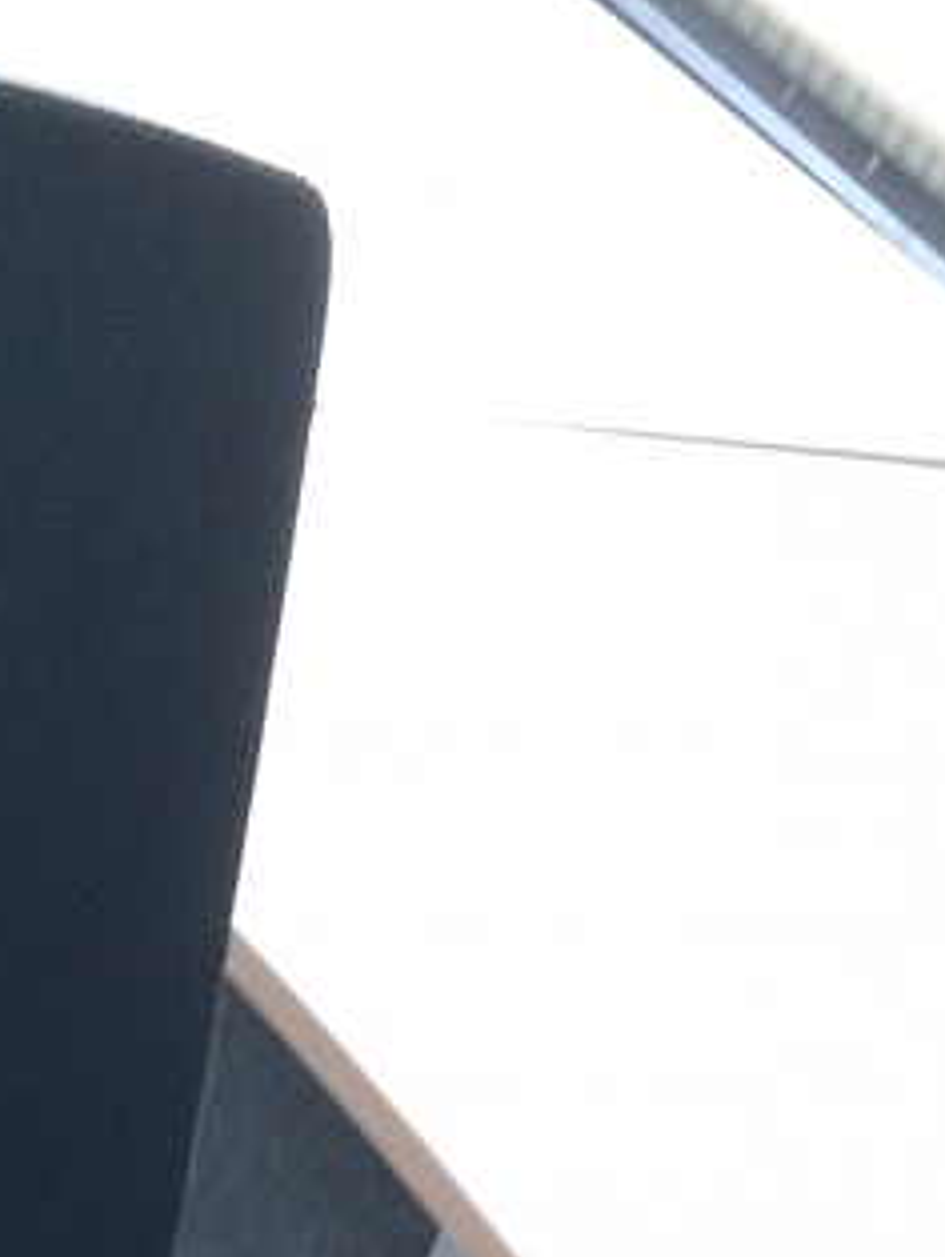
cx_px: -312
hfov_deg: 15.9
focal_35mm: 88
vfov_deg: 19.8
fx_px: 3199
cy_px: 1777
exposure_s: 1/20
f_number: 2.2
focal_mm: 3.65
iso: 753
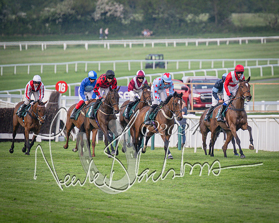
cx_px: 226
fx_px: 4989
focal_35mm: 604
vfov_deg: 2.6
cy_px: 129
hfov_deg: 3.2
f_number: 4
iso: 800
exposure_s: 1/2000
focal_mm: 250
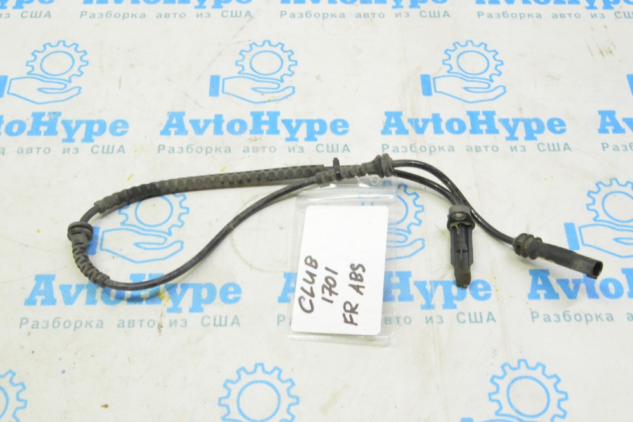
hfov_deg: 45.4
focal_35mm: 43
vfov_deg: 31.2
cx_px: 315
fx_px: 756
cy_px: 215
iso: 6400
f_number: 20
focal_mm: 28
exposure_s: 1/20
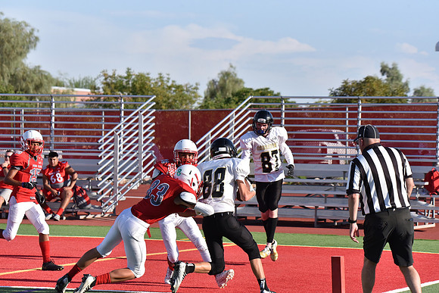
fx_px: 1830
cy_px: 146
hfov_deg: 13.7
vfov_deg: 9.2
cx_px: 220
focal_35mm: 150
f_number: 8
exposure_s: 1/3200
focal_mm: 150
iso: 1250
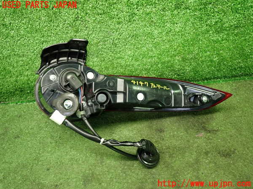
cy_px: 94
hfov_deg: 63.4
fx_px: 205
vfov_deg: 49.7
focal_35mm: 28
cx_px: 126
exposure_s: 1/30
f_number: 2.2
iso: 320
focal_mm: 5.05
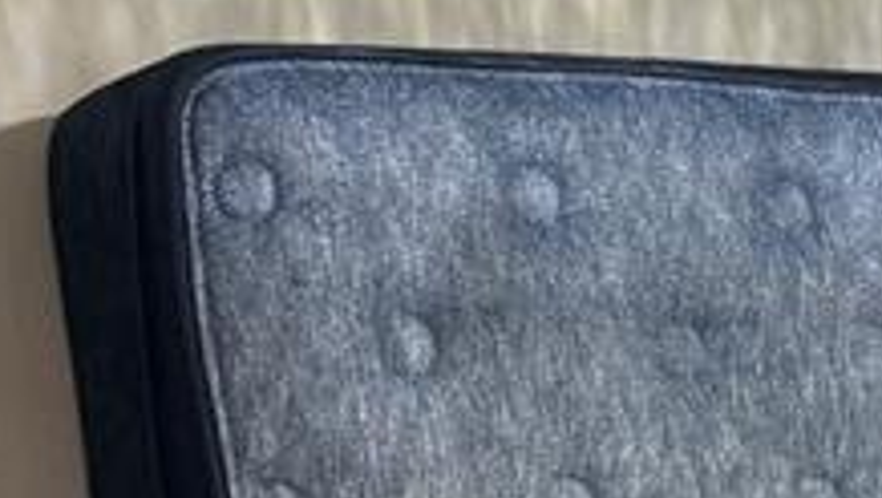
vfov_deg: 8.1
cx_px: 1602
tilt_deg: -9.2
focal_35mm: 144
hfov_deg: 13.4
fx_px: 3370
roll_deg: +1.5
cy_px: 996
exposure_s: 1/139
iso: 200
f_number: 1.78
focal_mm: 6.76
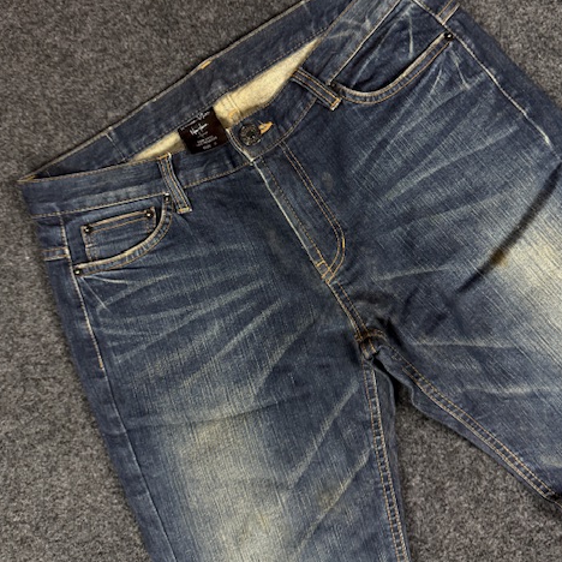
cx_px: 282
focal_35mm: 29
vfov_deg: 55.3
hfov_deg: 55.6
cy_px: 228
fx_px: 533
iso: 200
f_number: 1.78
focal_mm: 6.76
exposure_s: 1/50
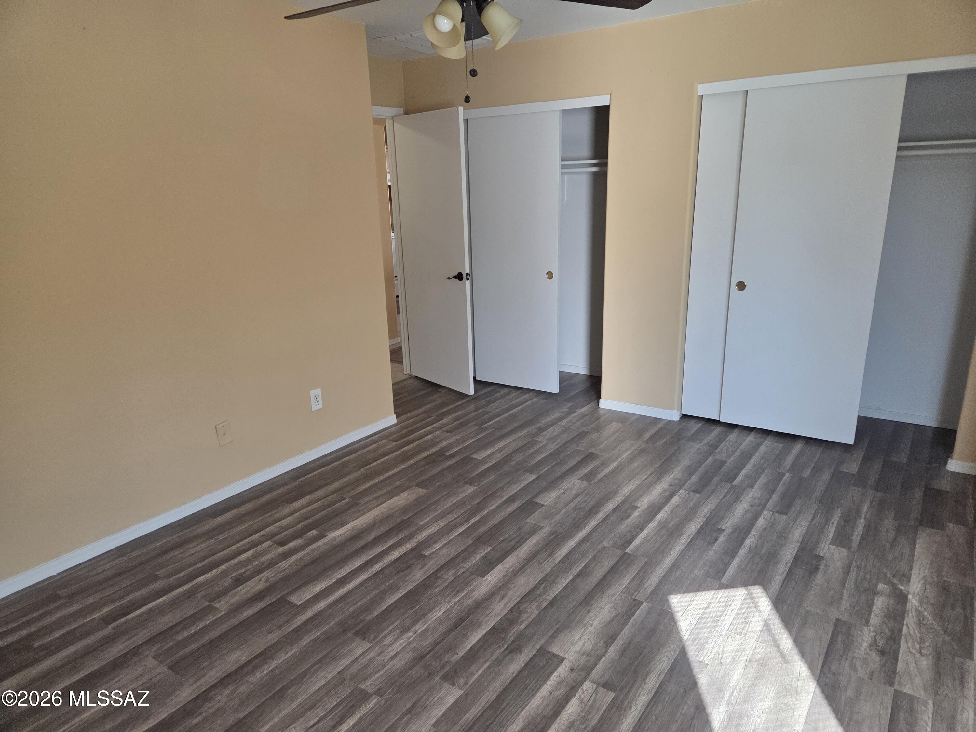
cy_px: 366
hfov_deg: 73.9
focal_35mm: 23
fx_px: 648
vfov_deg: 58.9
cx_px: 488
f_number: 1.8
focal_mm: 5.4
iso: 200
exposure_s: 1/180
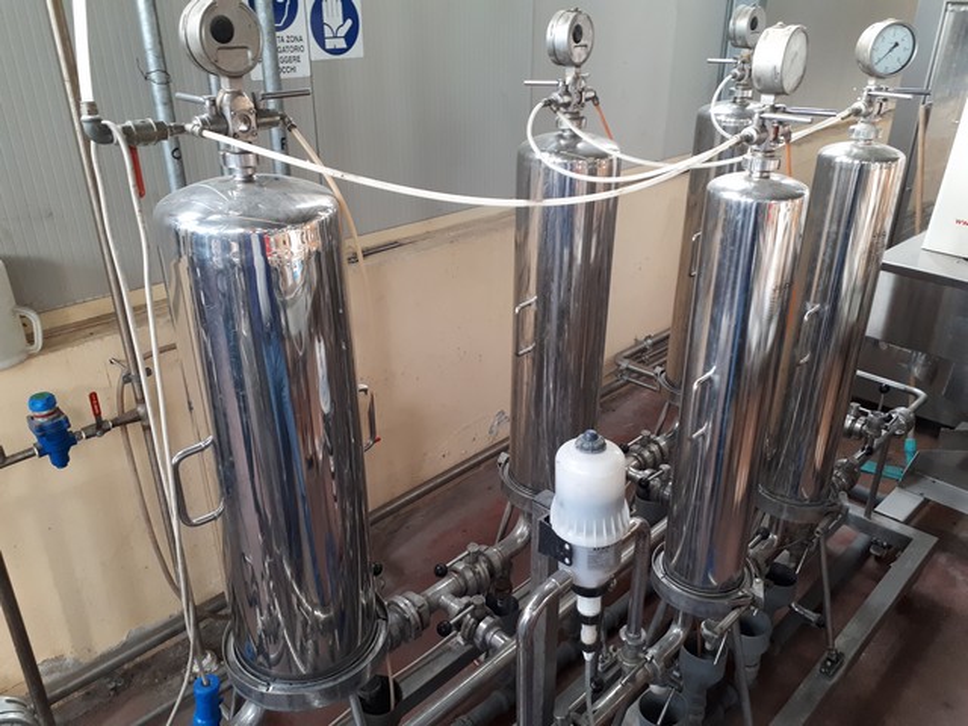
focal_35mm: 27
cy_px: 363
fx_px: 755
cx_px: 484
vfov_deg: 51.4
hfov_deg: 65.3
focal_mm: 3.6
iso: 160
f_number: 1.9
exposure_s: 1/33
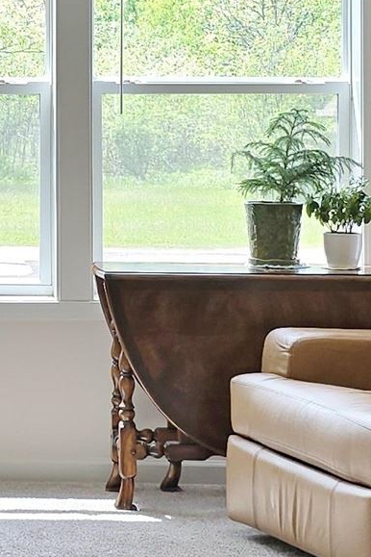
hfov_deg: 10.5
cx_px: -122
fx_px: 1963
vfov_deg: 16.0
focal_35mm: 127
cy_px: 65
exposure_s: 1/120
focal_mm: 6.3
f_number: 1.7
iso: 16
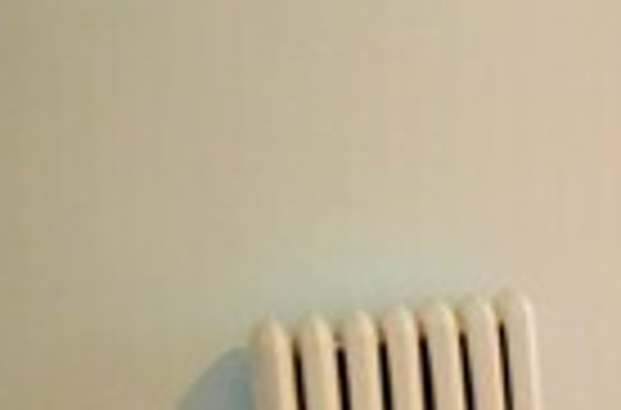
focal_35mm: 82
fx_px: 1410
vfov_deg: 16.5
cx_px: 1341
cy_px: 140
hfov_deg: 16.5
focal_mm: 10
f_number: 4
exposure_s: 1/60
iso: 400
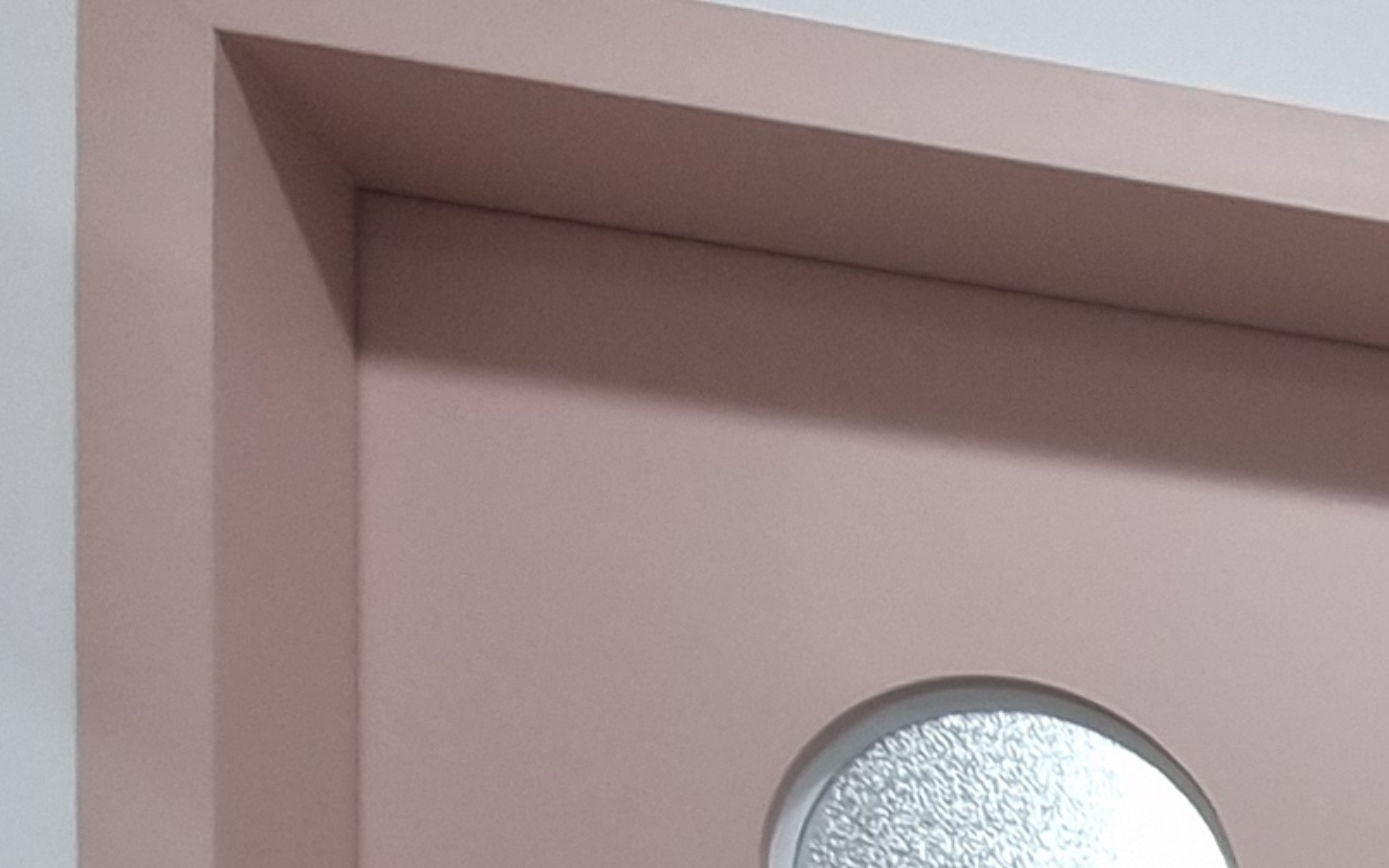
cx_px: 2800
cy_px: 2055
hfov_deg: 18.6
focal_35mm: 69
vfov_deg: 13.8
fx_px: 2612
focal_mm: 2.2
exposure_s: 1/60
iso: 50
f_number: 2.2
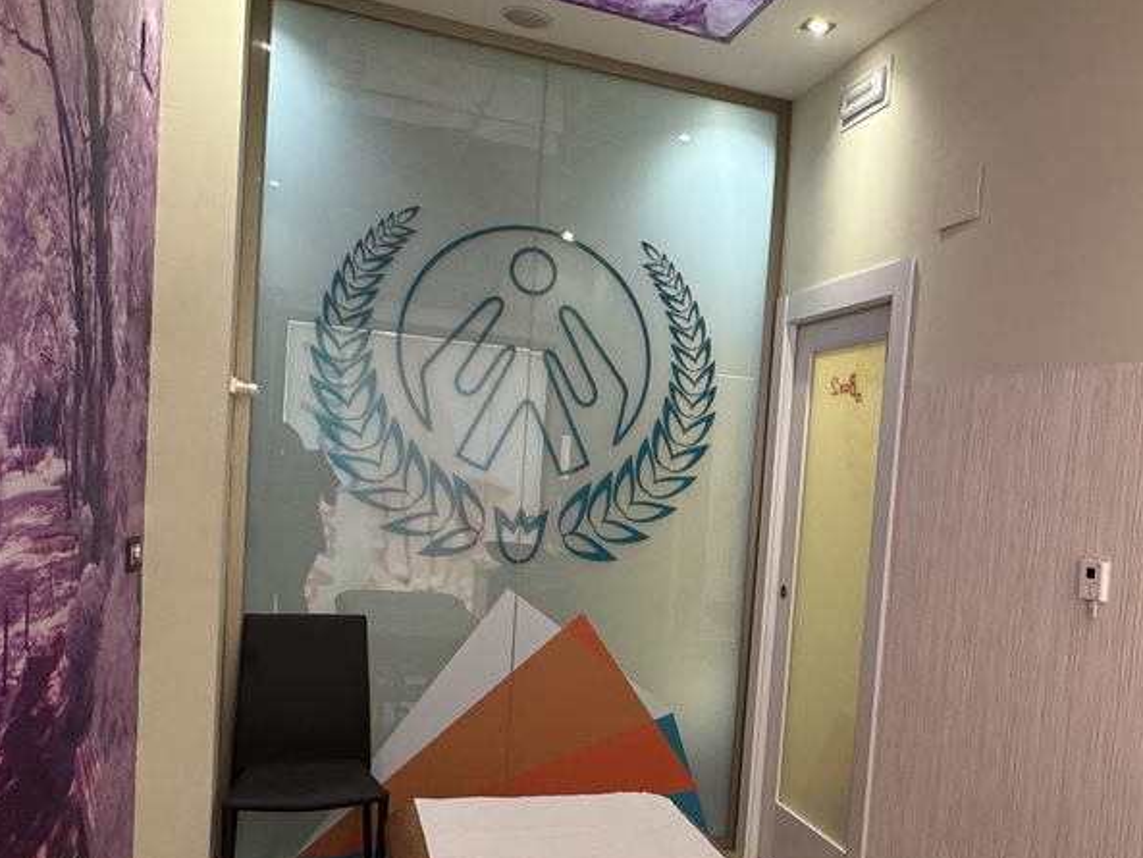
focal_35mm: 34
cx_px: 823
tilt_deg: -3.8
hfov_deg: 52.1
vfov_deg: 41.3
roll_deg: -4.0
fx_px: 1123
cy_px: 571
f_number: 2.2
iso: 250
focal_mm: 2.22
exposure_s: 1/100
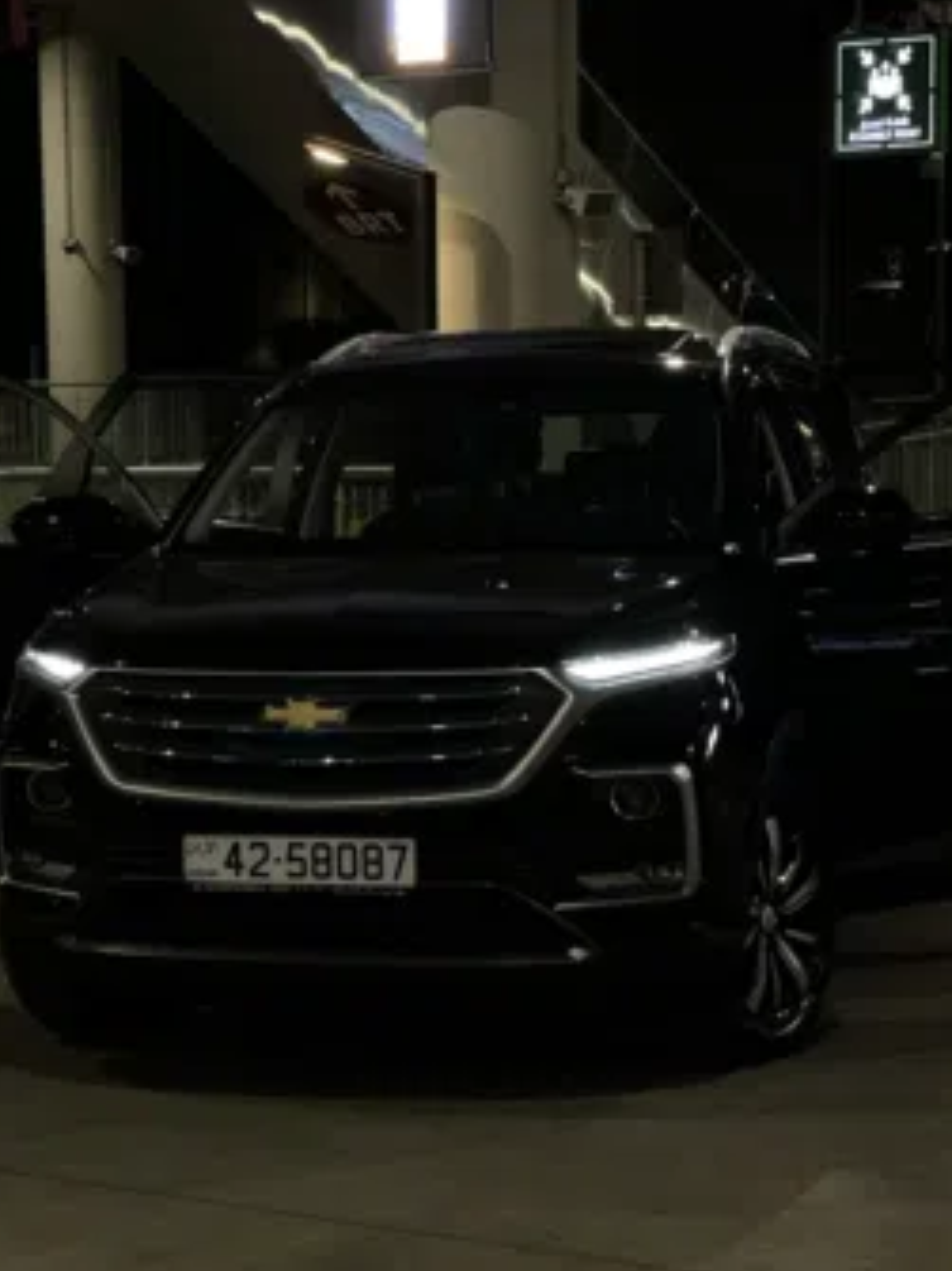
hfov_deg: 16.1
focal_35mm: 92
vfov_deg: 21.3
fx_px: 3376
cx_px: 448
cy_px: 740
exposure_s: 1/33
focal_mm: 9
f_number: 2.8
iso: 320
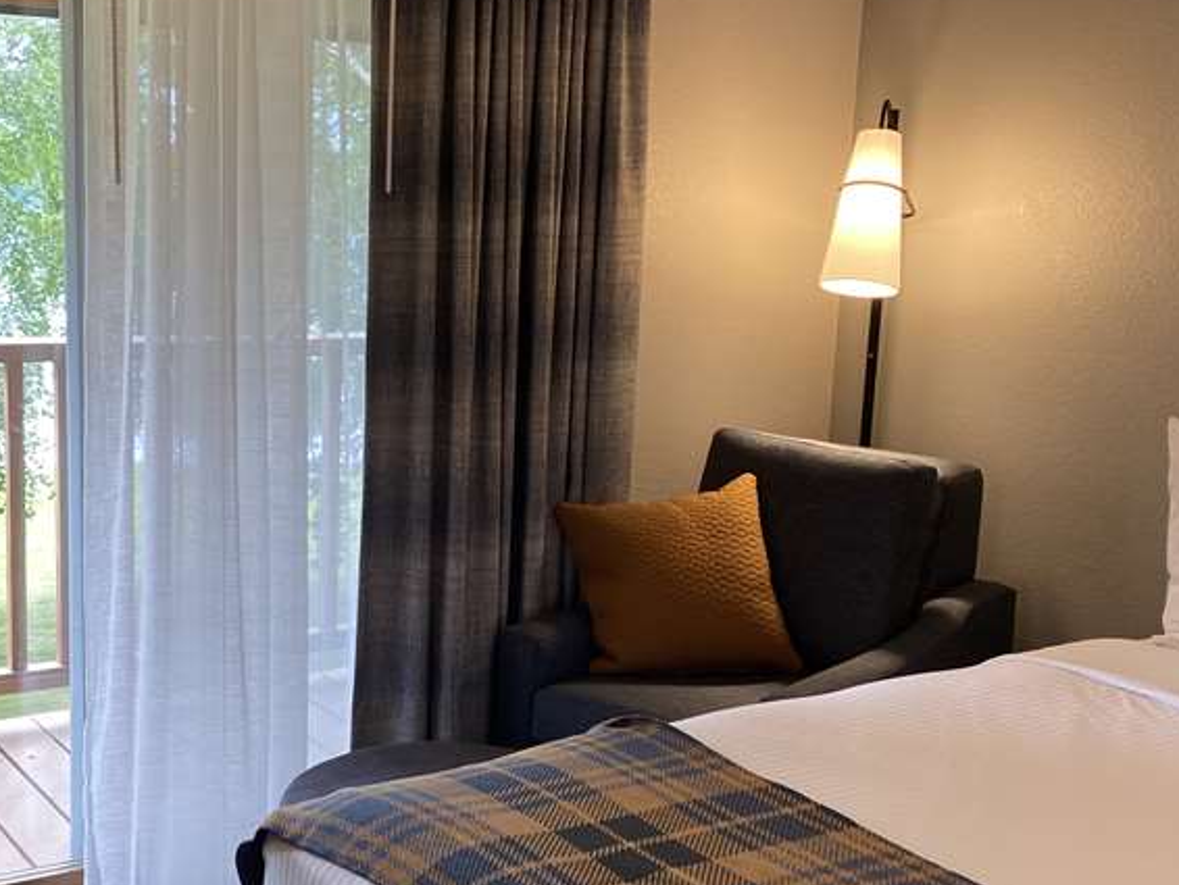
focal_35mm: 47
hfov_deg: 40.2
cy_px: 502
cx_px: 456
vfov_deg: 30.9
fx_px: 1601
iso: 100
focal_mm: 4.25
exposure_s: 1/120
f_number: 1.8
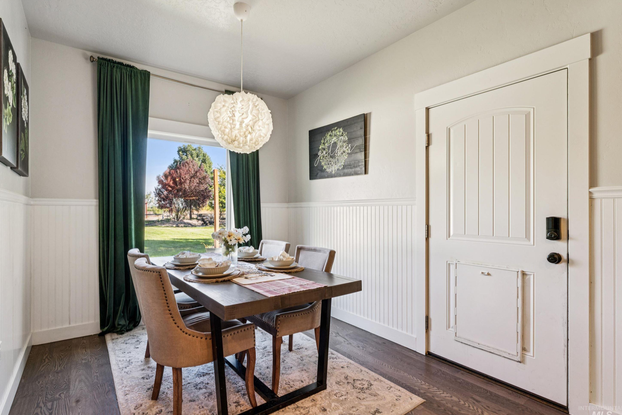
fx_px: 313
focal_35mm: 18
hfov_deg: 89.6
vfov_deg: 67.1
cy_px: 211
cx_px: 299
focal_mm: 17.1
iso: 400
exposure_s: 1/13
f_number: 13
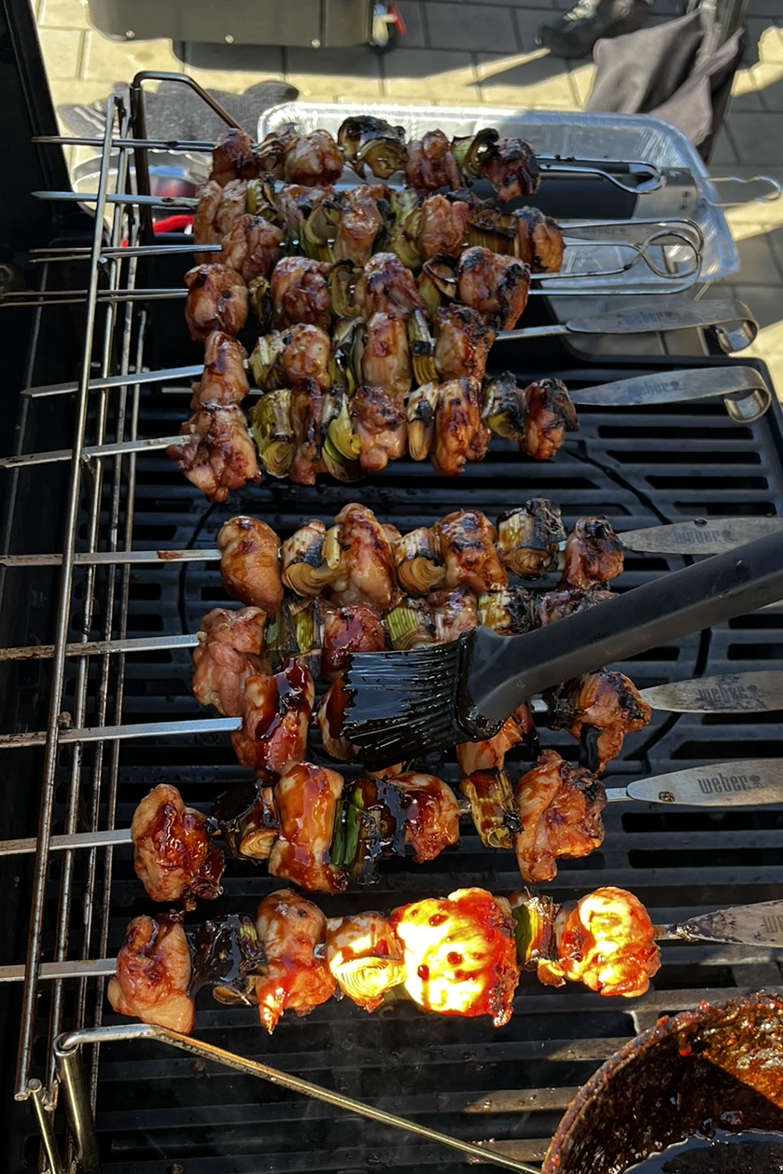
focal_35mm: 44
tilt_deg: -52.0
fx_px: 1436
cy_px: 780
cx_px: 450
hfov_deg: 30.5
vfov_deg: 43.9
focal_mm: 5.1
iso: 40
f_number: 1.6
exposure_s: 1/188
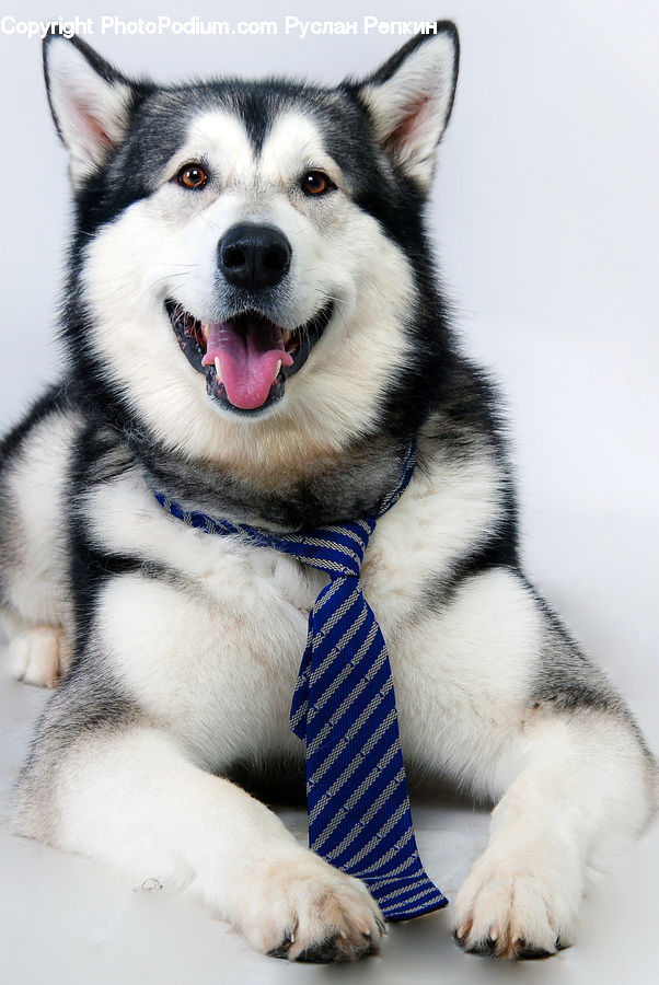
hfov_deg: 11.4
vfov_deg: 17.0
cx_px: 330
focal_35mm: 120
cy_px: 492
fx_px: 3287
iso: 125
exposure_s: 1/50
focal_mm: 80
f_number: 8
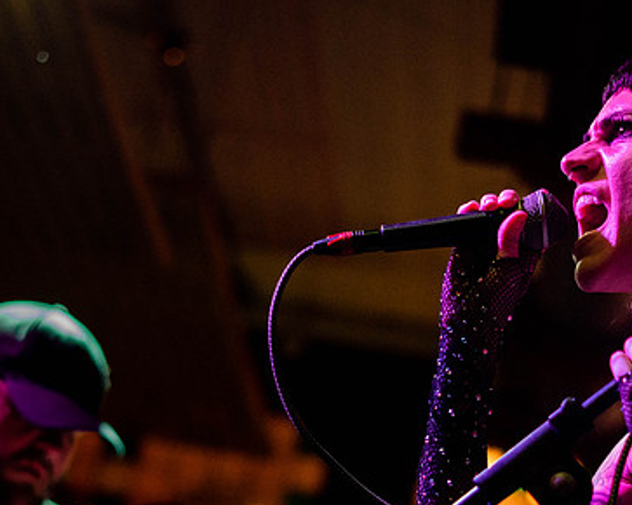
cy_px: 409
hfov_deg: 15.9
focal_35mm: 121
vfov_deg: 12.7
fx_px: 2262
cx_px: 263
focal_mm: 50
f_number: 1.8
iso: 3200
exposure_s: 1/160
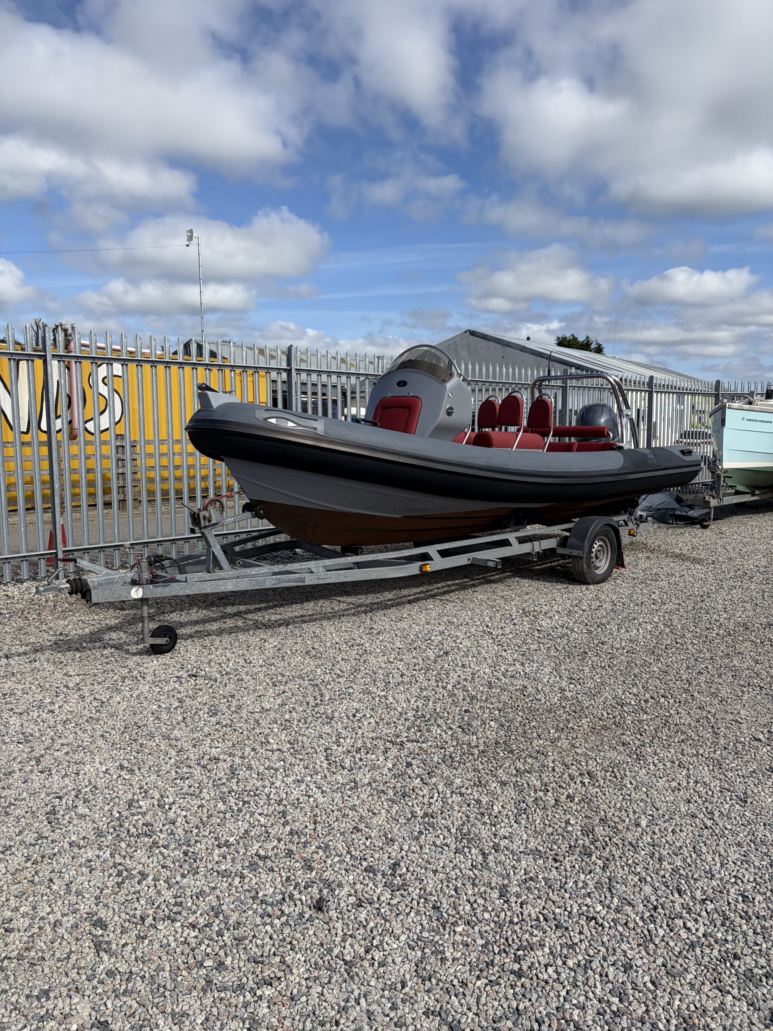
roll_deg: +0.1
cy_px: 516
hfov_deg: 53.1
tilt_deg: -6.2
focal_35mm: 26
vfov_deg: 67.3
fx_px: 774
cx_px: 386
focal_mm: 5.96
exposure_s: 1/6993
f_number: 1.6
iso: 64
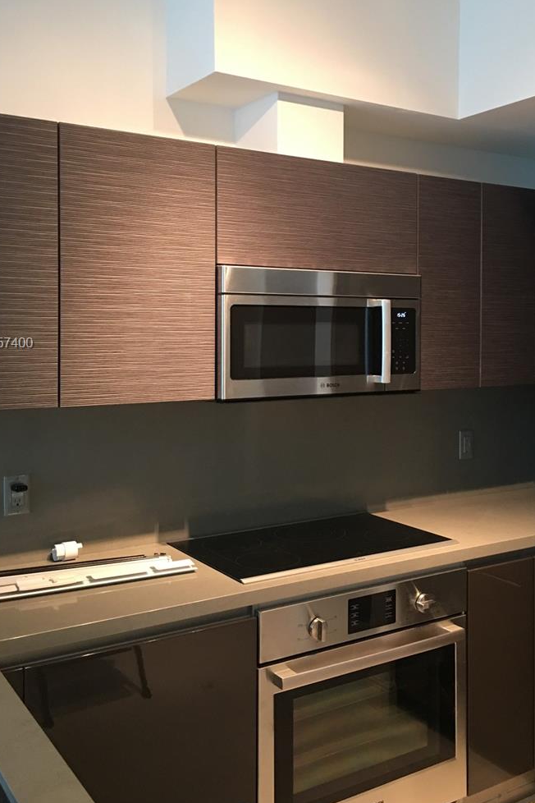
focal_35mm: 37
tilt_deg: +0.0
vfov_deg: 51.7
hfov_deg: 35.8
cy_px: 345
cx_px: 332
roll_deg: -0.6
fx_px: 825
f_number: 2.2
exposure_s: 1/15
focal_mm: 4.15
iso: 80
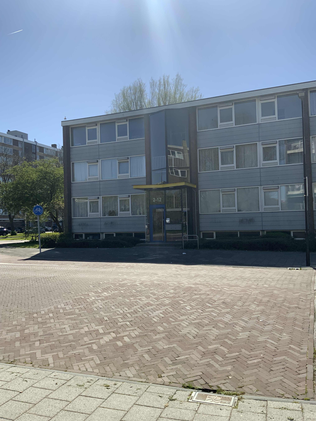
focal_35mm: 29
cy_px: 210
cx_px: 158
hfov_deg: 48.2
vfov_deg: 61.7
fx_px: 353
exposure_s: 1/2667
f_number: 1.8
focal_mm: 3
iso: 16
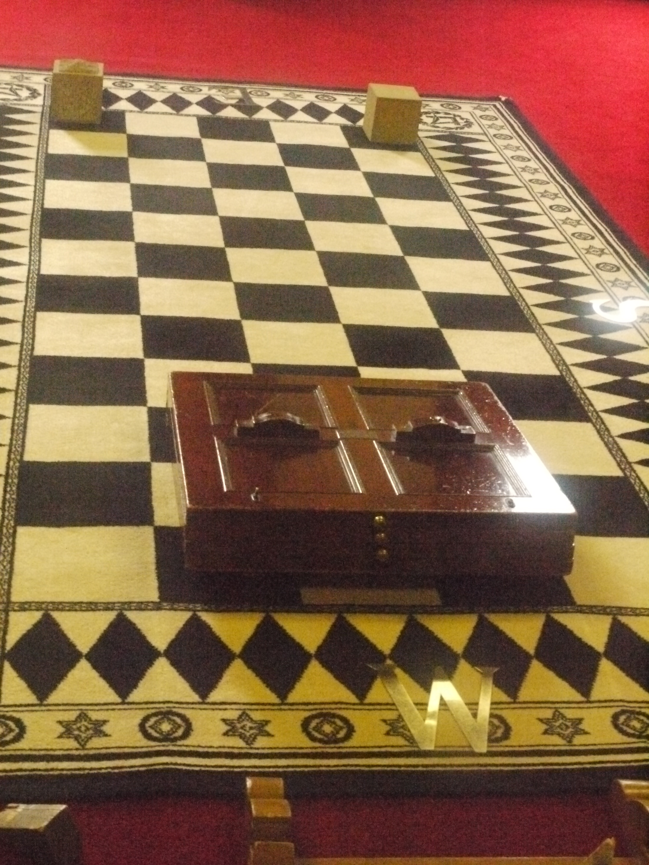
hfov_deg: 23.7
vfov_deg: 31.2
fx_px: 1550
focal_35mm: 62
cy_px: 432
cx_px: 324
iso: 6400
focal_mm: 31
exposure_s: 1/15
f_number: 16
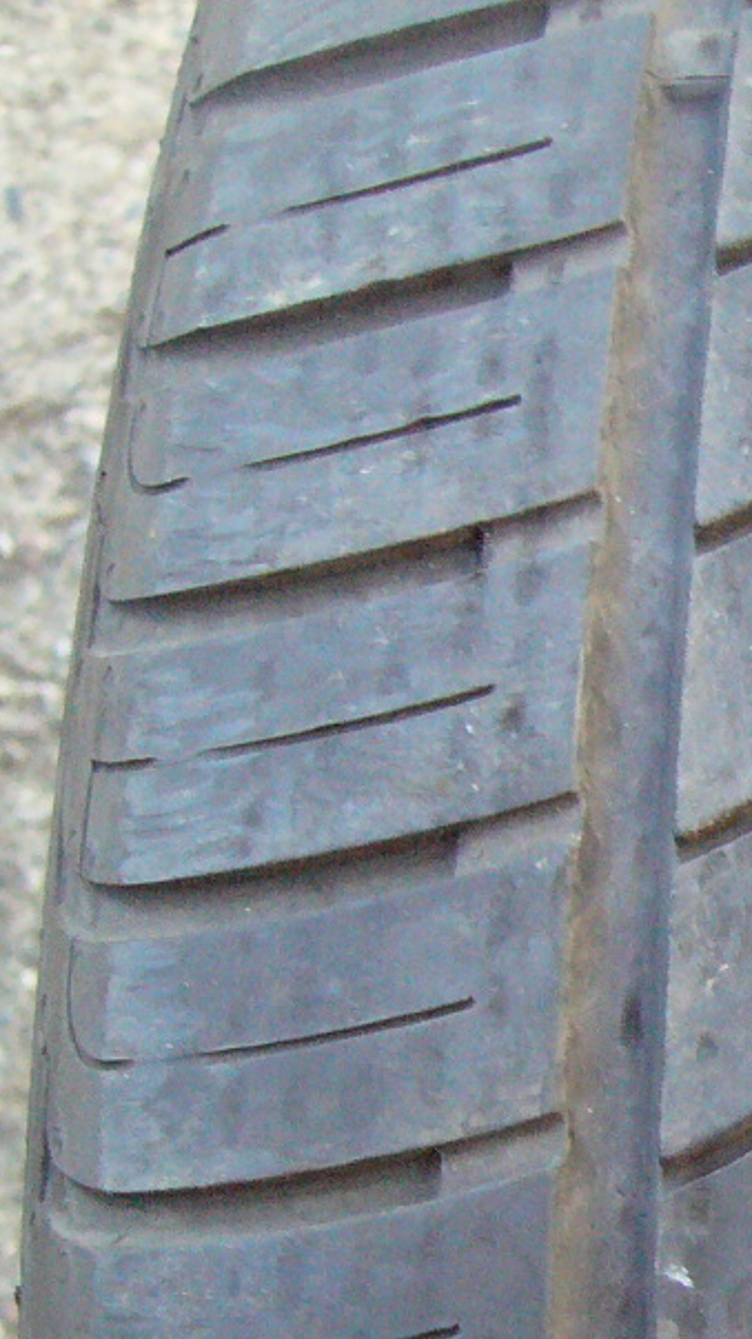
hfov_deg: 13.6
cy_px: 1035
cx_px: 1280
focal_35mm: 81
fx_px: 2873
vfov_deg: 25.8
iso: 400
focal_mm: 5.8
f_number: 2.8
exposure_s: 1/125
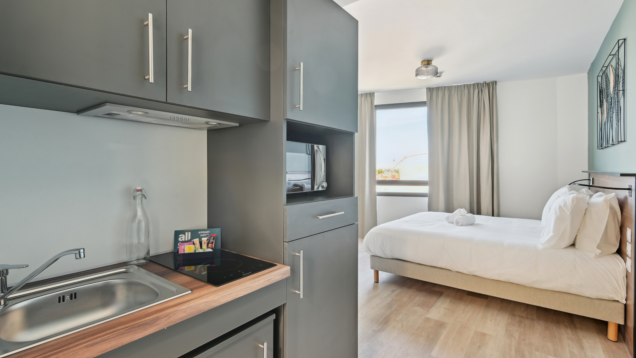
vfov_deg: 63.9
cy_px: 175
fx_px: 287
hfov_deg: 95.9
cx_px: 316
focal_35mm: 17
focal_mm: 16
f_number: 11
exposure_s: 1/1.67
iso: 100
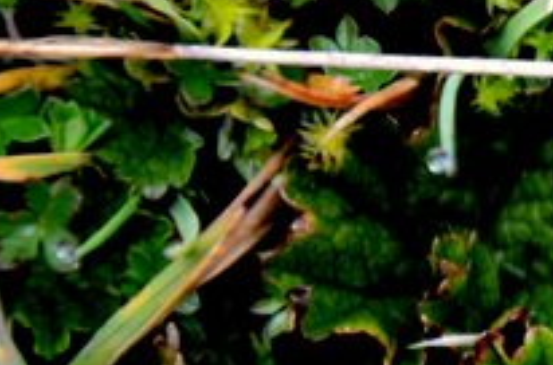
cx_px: 1114
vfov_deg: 2.0
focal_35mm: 688
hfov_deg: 3.0
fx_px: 10539
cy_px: 97
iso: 640
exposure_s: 1/80
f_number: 5.6
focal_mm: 105
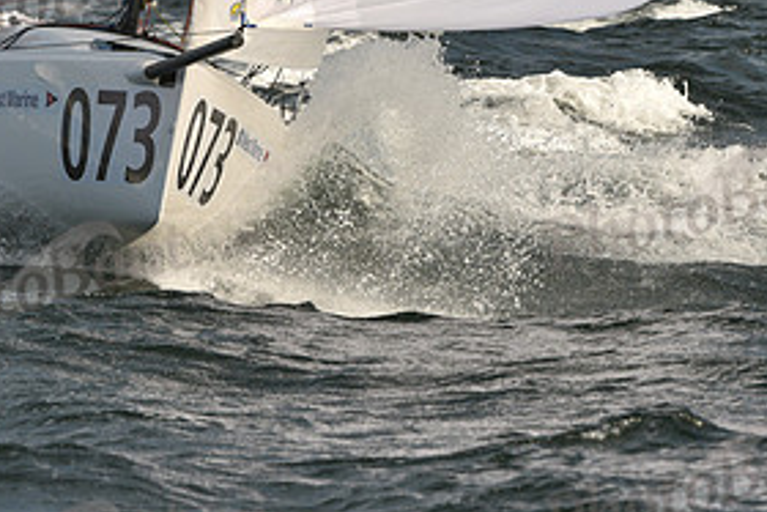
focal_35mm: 724
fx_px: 15432
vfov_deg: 1.9
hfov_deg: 2.8
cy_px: 97
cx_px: 405
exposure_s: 1/1600
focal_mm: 350
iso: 320
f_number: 8
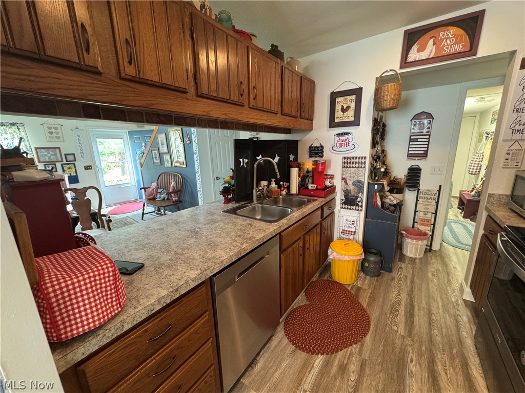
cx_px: 262
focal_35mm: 14
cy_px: 196
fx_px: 212
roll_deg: +1.9
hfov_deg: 102.1
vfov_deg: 85.7
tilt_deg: -13.5
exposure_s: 1/60
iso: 500
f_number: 2.2
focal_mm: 2.22
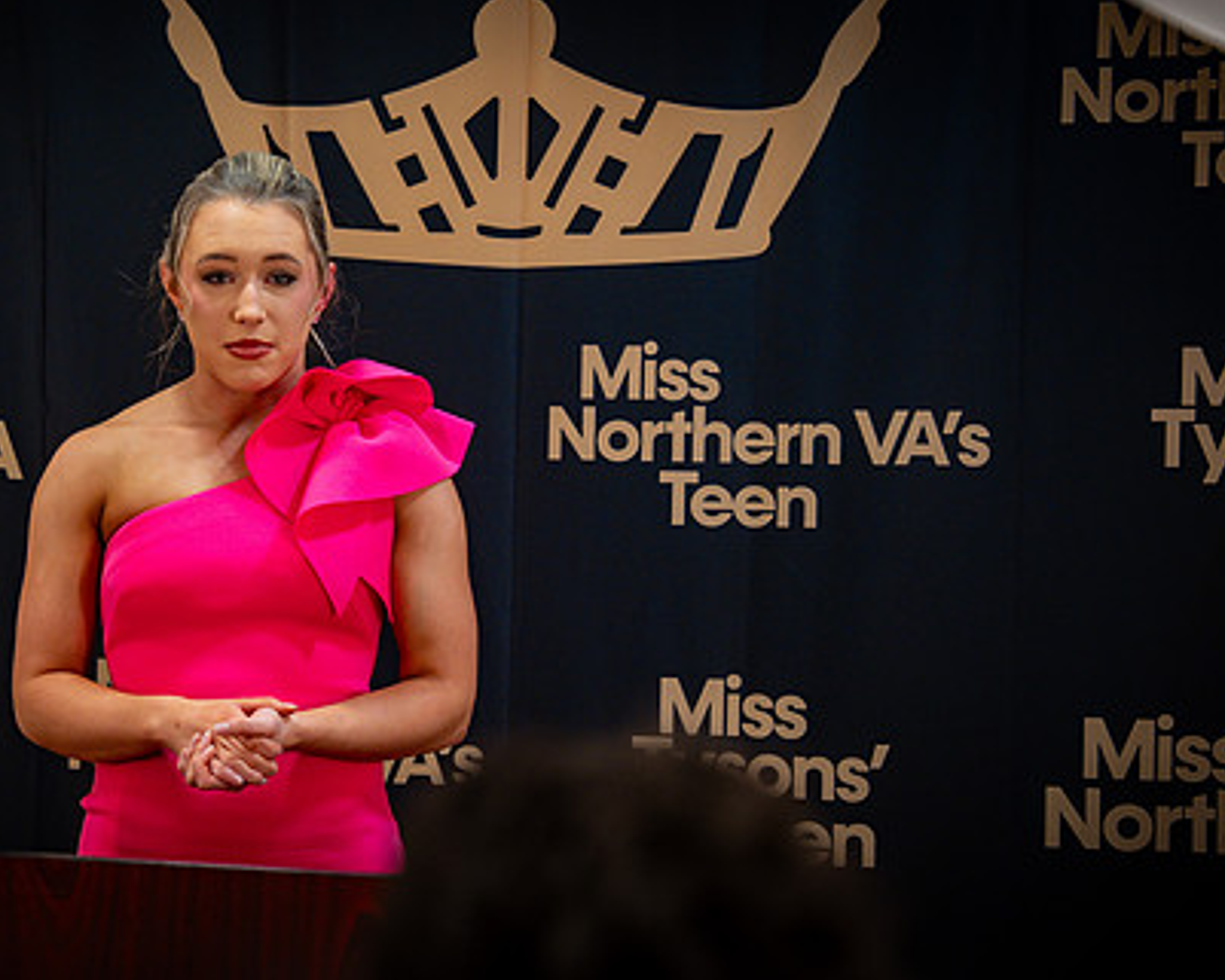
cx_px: 419
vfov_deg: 16.2
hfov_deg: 20.1
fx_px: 3445
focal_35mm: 95
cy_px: 487
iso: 800
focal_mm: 70
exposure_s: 1/125
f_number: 2.8
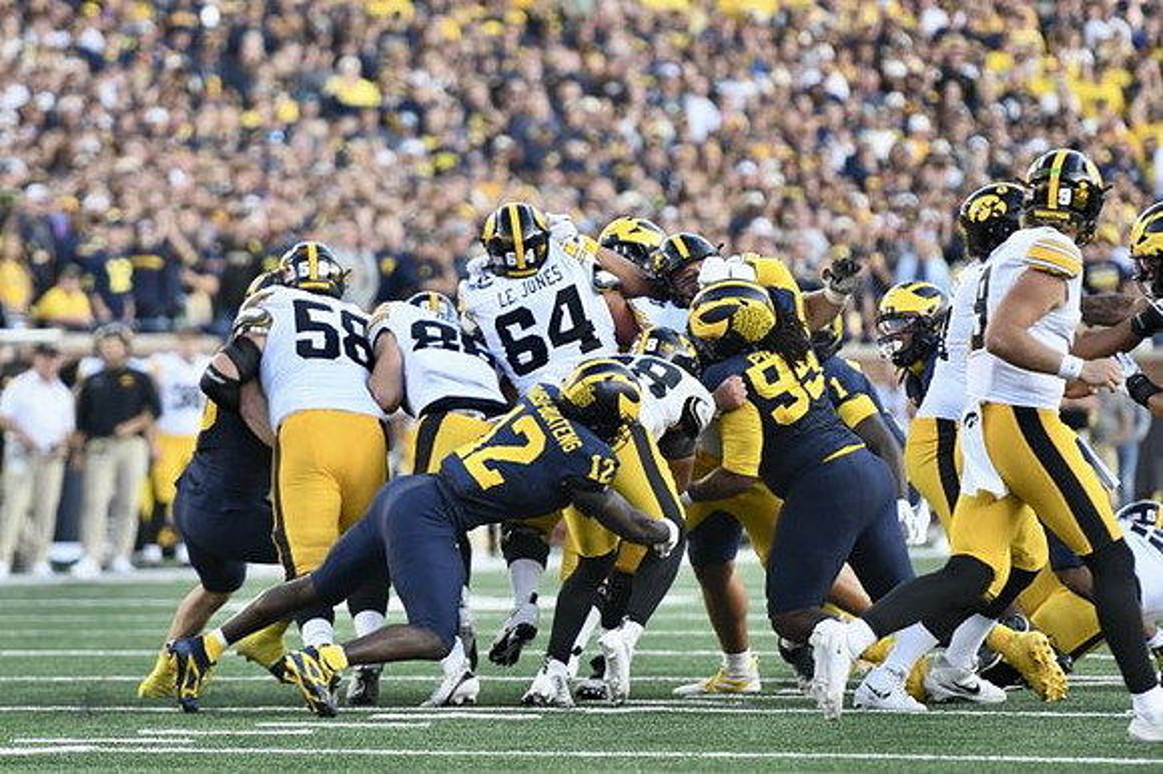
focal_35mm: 300
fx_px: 9686
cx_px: 582
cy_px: 387
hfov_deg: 6.9
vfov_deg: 4.6
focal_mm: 200
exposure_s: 1/1000
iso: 800
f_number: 2.8
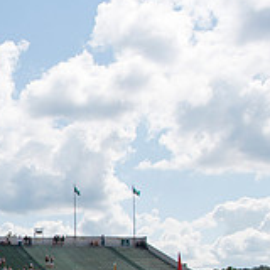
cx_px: -169
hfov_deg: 19.4
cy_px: 305
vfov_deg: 22.0
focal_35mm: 74
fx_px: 653
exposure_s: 1/1600
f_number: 5.6
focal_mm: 24
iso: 200
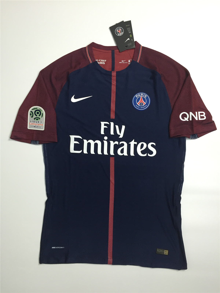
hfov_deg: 48.2
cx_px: 110
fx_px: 246
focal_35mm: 29
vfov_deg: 61.7
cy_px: 146
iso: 160
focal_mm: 4.15
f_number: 2.2
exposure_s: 1/33
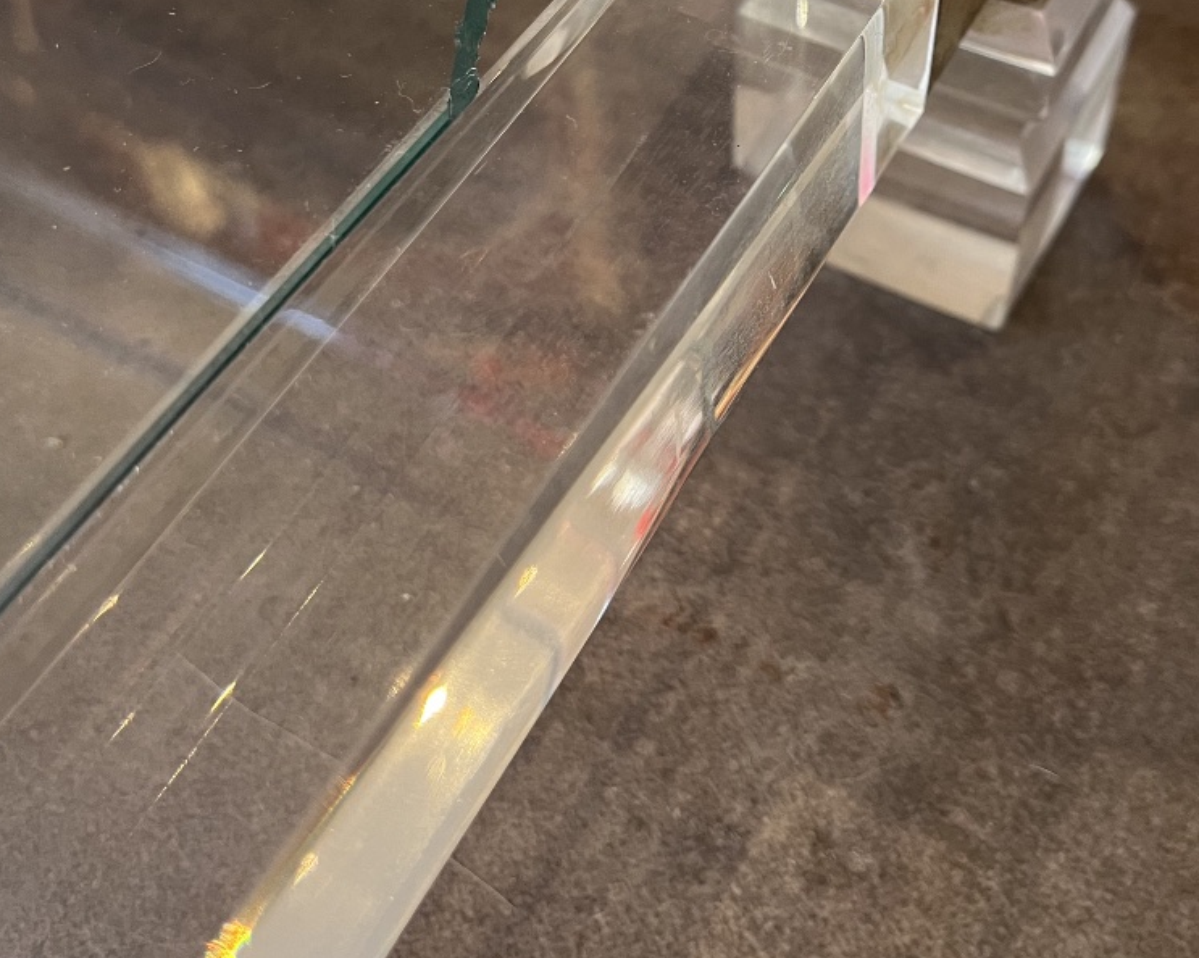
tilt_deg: -47.9
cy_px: 203
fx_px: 1455
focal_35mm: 41
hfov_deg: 44.7
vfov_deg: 35.4
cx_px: 686
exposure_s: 1/73
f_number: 1.6
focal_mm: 5.1
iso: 125
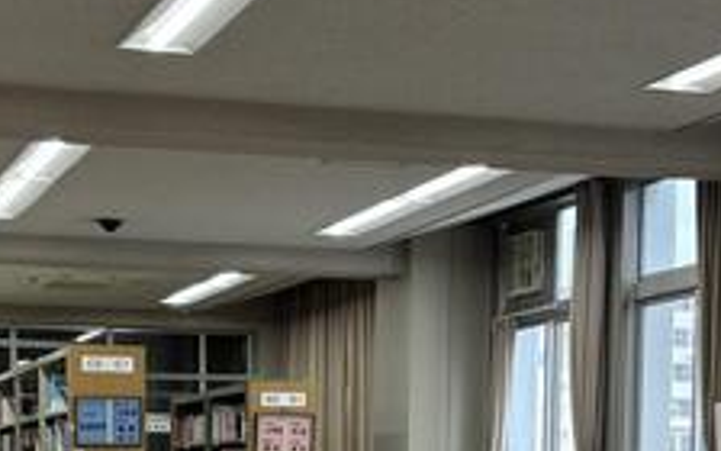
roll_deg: +0.2
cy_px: 639
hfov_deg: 24.0
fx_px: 1690
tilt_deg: -5.2
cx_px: 238
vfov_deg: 14.4
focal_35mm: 86
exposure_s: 1/120
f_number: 1.6
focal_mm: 5.96
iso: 100
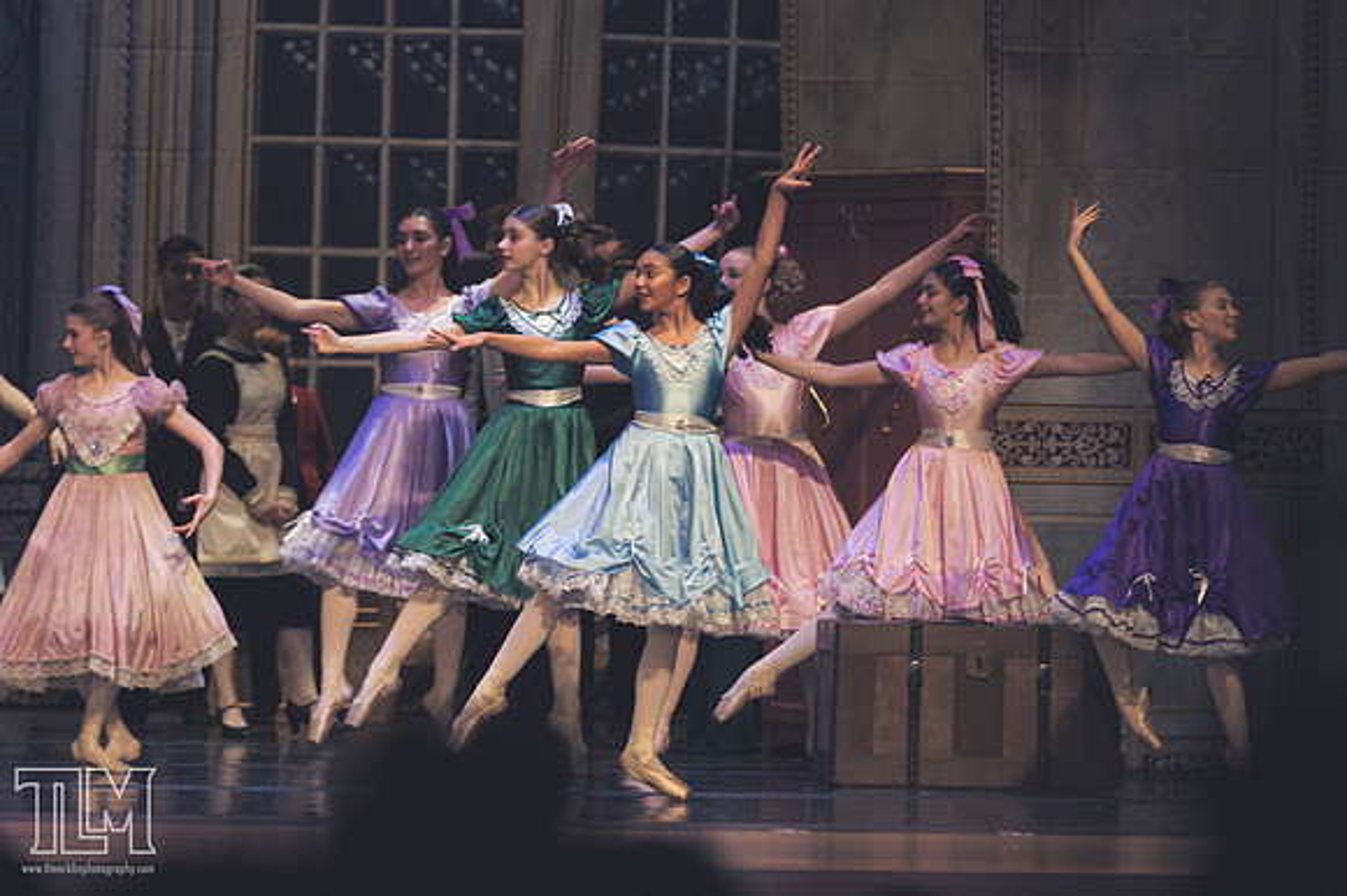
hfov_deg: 8.1
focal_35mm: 255
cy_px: 448
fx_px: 9535
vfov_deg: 5.4
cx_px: 674
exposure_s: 1/320
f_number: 2.8
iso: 450
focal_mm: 170
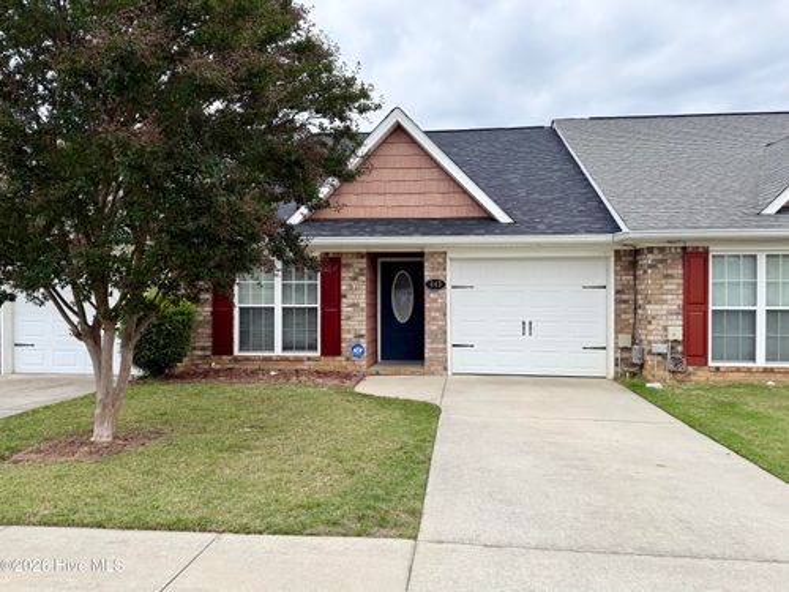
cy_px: 296
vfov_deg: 56.8
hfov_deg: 71.6
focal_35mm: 24
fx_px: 547
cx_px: 394
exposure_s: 1/3145
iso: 80
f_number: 1.78
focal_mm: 6.76
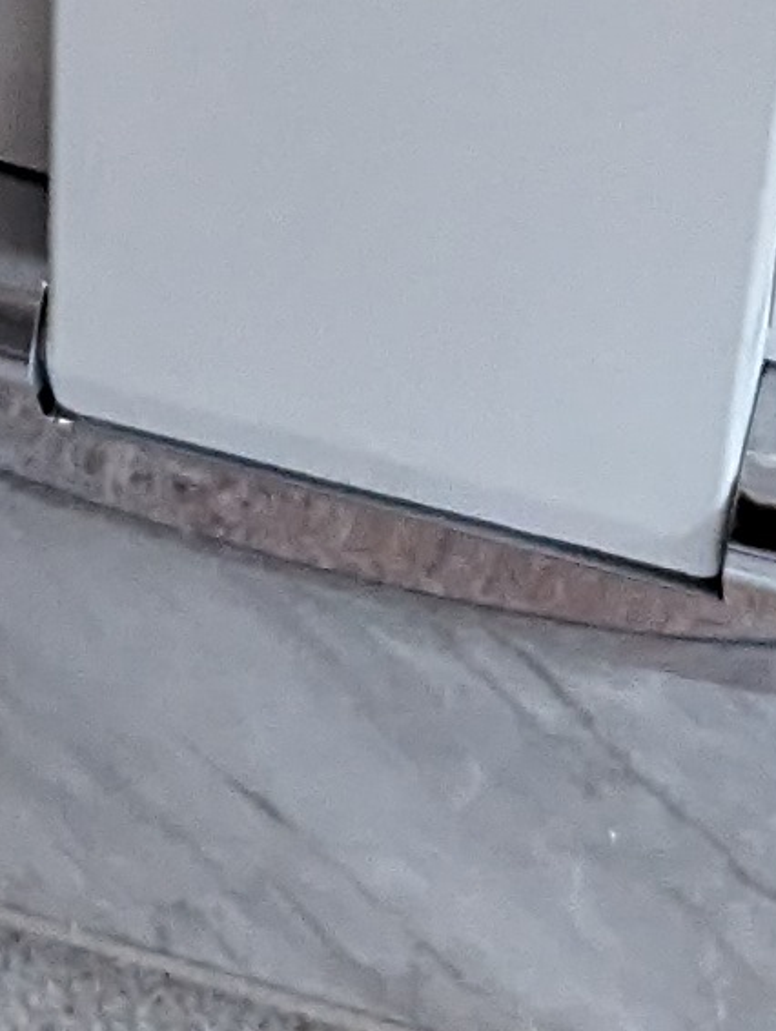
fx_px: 5159
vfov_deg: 10.8
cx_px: -189
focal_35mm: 173
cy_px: -670
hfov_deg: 8.5
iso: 2086
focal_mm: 6.81
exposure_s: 1/898
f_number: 1.85
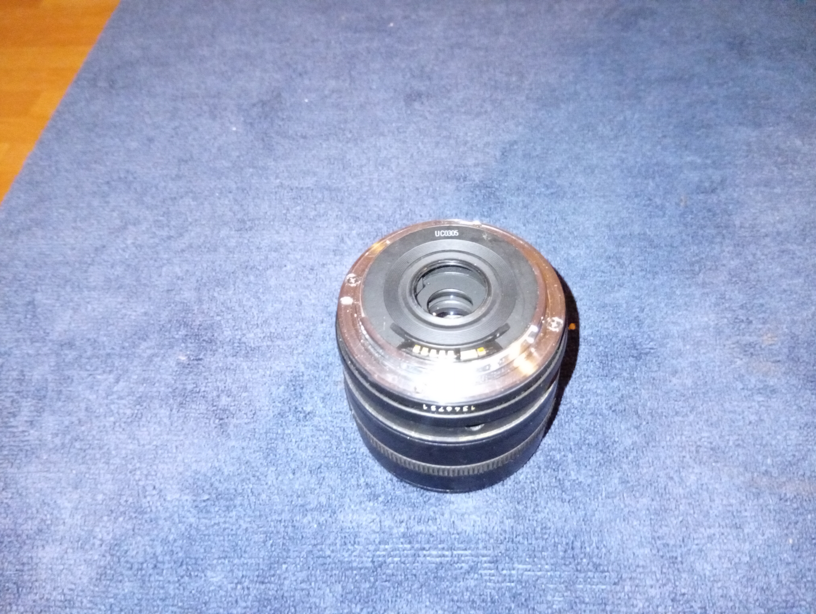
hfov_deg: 65.2
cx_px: 408
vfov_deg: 51.5
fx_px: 637
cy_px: 307
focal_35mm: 27
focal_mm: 3.84
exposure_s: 1/14.3
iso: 3900
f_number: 1.8
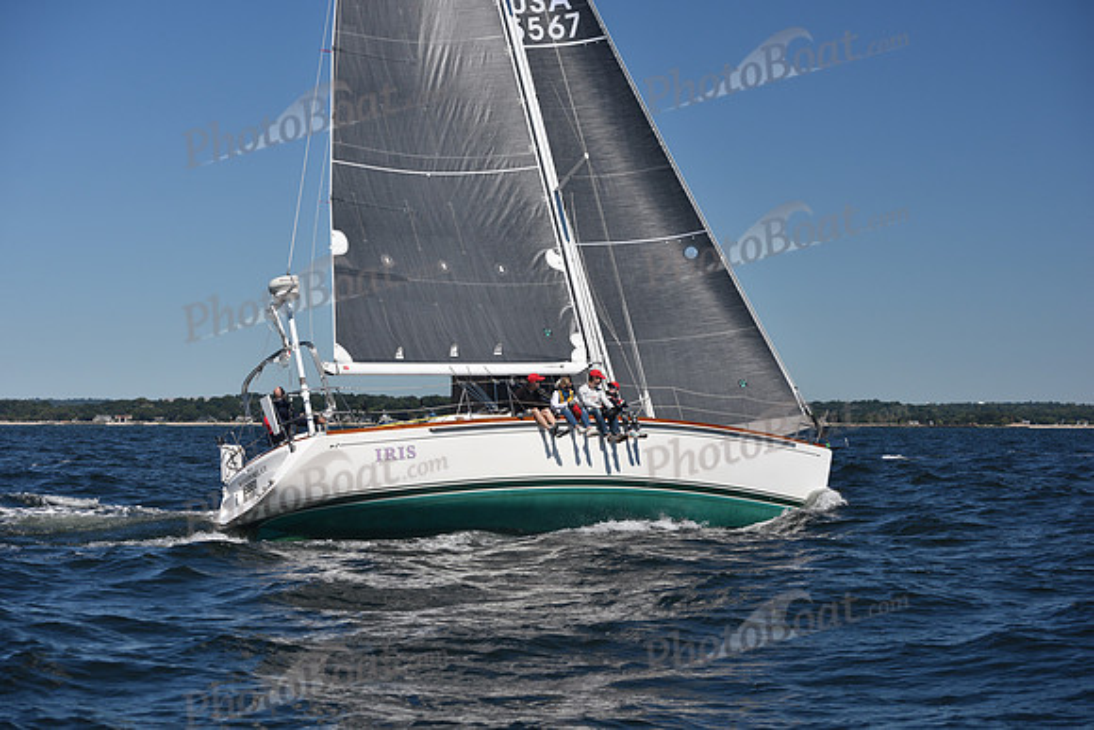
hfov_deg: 28.8
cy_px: 365
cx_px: 547
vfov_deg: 19.5
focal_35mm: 70
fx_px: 2128
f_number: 5.6
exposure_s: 1/1000
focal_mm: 70
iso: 200
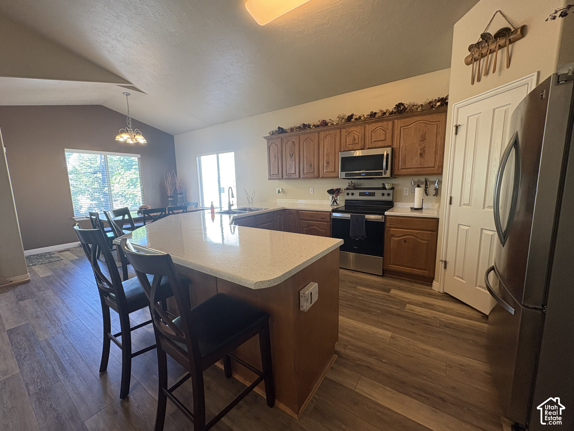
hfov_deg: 102.1
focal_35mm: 14
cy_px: 216
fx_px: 232
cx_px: 287
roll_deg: +1.9
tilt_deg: -8.0
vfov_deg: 85.7
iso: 200
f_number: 2.2
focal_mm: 2.22
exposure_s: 1/60
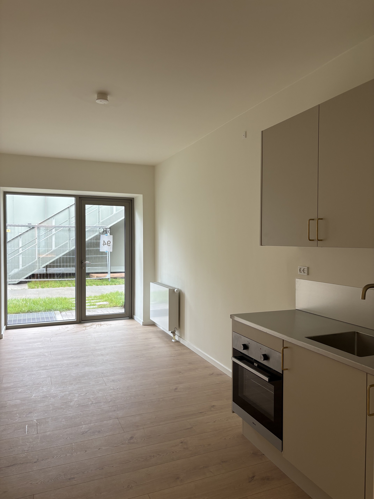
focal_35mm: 26
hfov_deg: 53.1
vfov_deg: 67.3
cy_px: 250
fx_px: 375
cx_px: 187
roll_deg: +0.6
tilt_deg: -0.8
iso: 64
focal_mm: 5.96
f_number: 1.6
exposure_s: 1/50
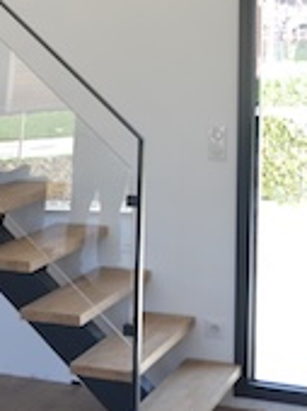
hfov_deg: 15.2
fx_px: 1114
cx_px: -59
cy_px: 57
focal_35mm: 94
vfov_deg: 20.5
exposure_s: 1/80
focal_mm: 24
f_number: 4.5
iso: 400
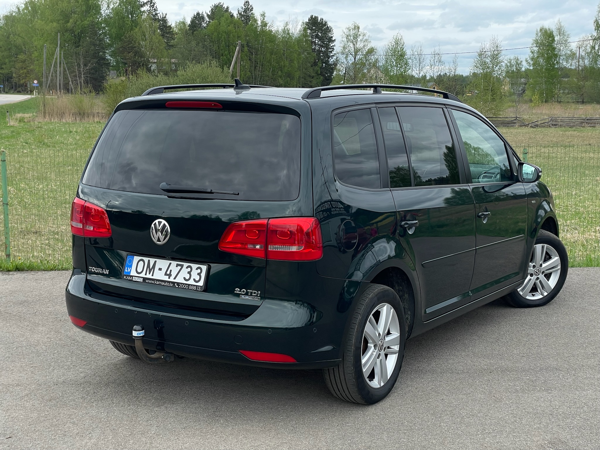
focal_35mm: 52
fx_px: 901
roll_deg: -0.4
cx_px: 300
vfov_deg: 28.0
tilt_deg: -7.3
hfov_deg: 36.8
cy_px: 225
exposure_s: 1/378
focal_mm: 6
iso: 32
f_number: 2
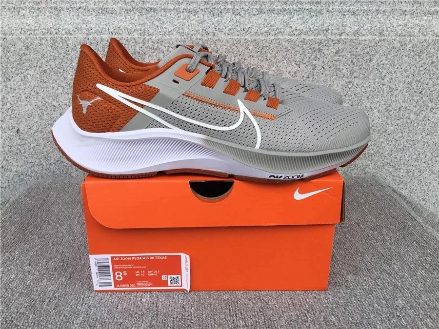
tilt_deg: -19.0
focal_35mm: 31
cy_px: 164
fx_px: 393
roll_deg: +0.3
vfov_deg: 45.4
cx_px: 220
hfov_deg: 58.4
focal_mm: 3.3
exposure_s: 1/420
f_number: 2.4
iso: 25
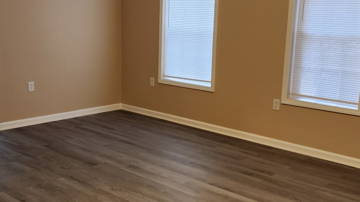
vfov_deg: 44.4
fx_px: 248
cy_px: 102
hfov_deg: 71.9
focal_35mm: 26
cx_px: 176
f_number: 1.8
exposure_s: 1/120
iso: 400
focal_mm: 6.4
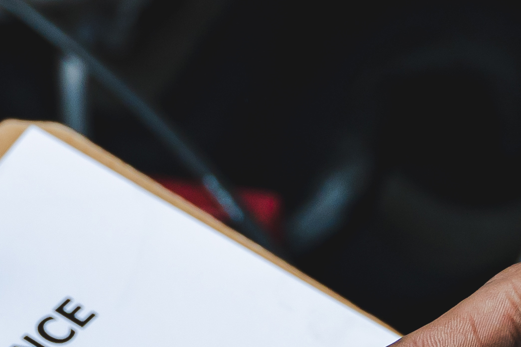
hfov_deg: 7.0
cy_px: 387
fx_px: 4256
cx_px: 136
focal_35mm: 294
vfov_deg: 4.7
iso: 250
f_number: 2.8
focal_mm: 43.9
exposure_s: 1/320
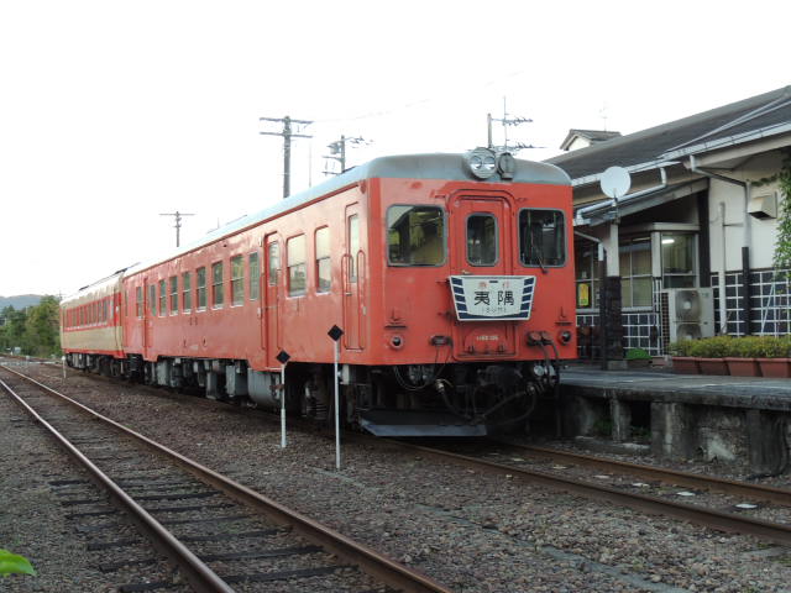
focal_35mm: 47
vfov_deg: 30.9
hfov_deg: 40.4
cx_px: 396
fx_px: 1074
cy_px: 296
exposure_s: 1/20
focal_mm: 8.3
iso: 100
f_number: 4.4
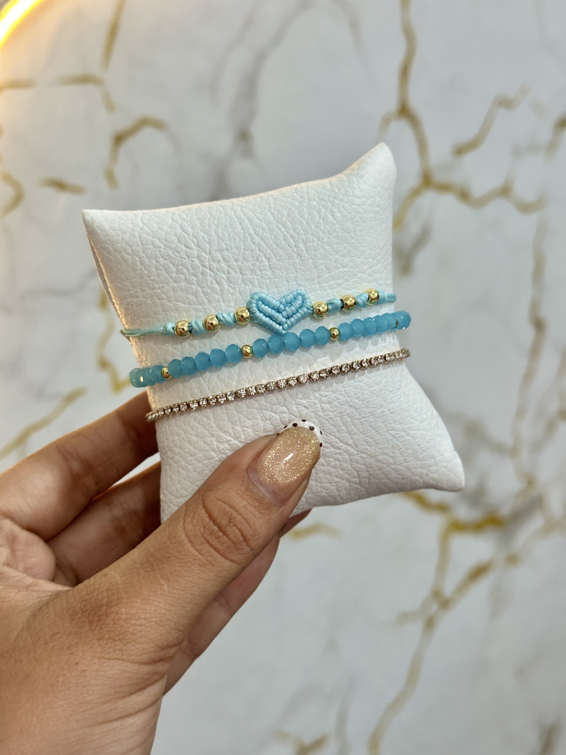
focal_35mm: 48
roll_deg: -1.0
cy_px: 378
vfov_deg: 39.7
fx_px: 1046
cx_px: 283
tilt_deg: -17.5
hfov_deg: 30.3
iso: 100
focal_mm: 6.86
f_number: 1.78
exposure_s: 1/60
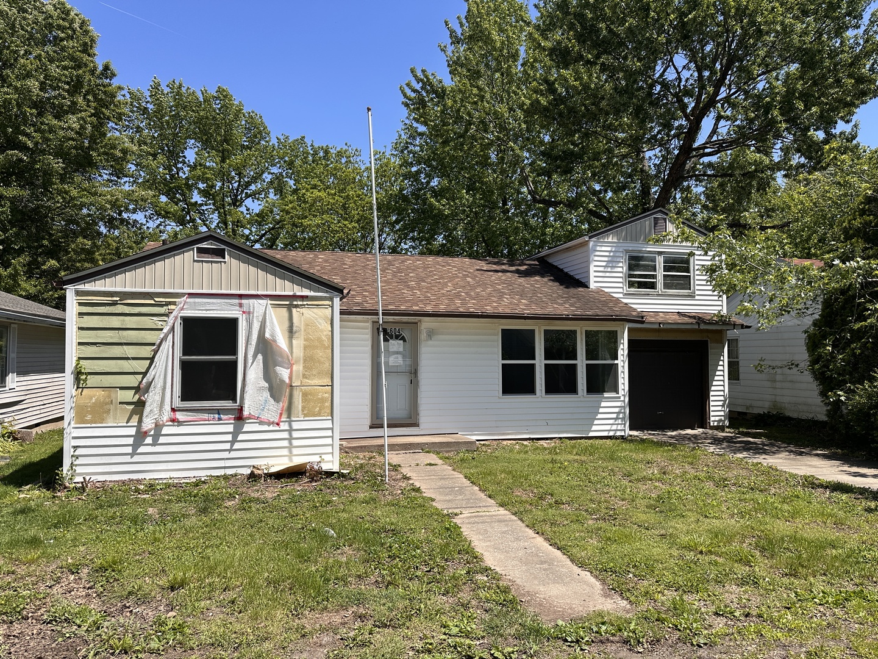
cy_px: 330
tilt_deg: +3.6
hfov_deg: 71.6
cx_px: 439
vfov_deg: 56.8
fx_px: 609
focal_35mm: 24
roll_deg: -0.4
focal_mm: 6.86
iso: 80
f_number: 1.78
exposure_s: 1/4016
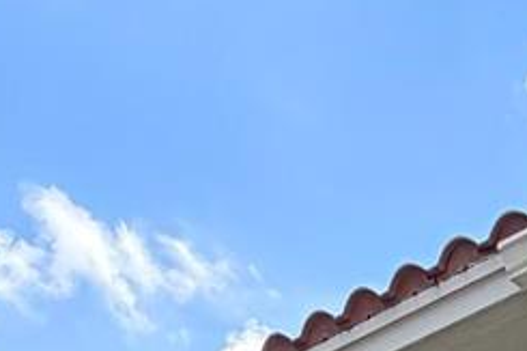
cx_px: 557
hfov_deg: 20.6
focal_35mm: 95
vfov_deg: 11.0
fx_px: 1390
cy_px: 958
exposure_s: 1/502
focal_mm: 2.22
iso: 50
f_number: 2.2
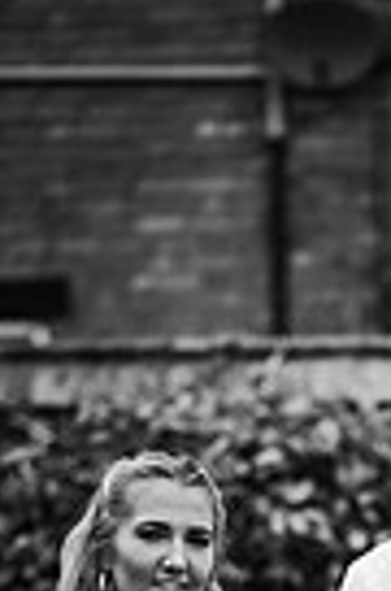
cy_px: 913
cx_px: 580
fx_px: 4601
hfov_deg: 4.8
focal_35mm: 281
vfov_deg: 7.2
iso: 100
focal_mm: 85
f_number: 2.2
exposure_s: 1/1250
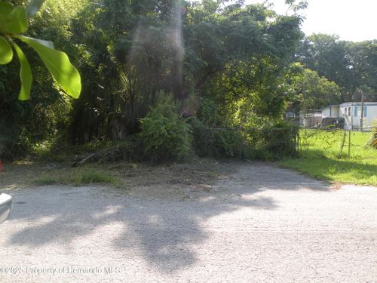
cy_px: 142
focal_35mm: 27
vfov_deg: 51.4
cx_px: 188
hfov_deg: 65.3
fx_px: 294
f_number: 4
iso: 64
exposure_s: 1/130
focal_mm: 4.7
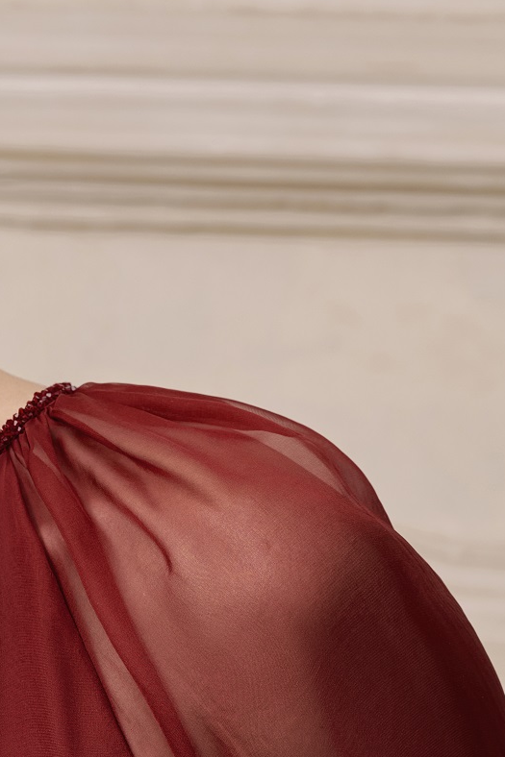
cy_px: 468
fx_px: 3831
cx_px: -101
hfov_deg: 7.5
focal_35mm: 182
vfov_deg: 11.3
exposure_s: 1/160
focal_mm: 70
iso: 200
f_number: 7.1
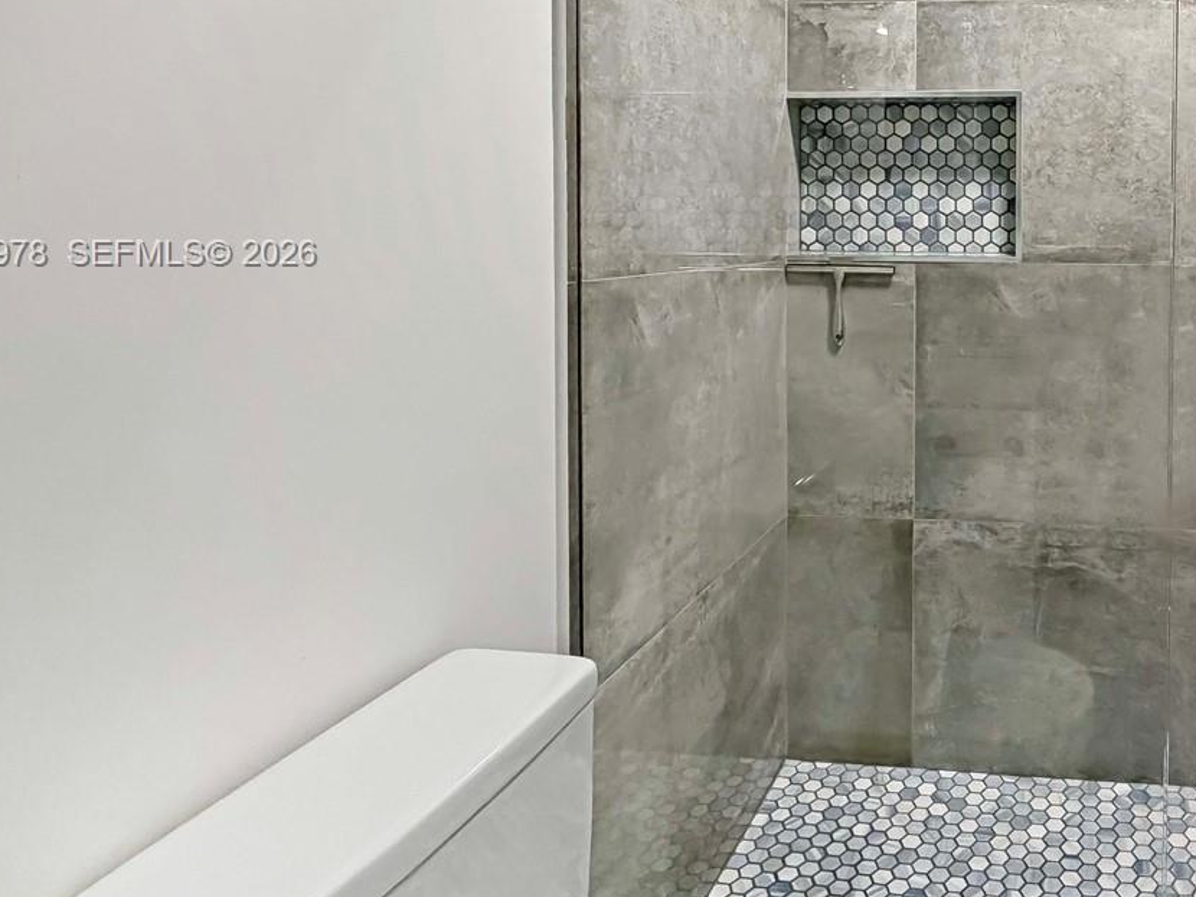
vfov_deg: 49.8
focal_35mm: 27
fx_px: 933
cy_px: 255
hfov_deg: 58.2
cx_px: 1020
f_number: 2.2
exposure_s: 1/60
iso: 400
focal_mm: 2.22
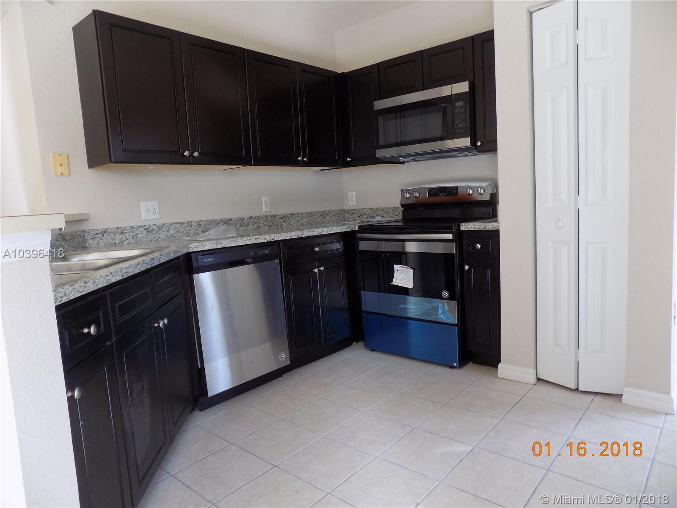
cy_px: 254
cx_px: 338
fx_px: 450
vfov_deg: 58.9
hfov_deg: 73.9
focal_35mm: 23
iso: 140
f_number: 3.1
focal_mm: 4
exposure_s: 1/30
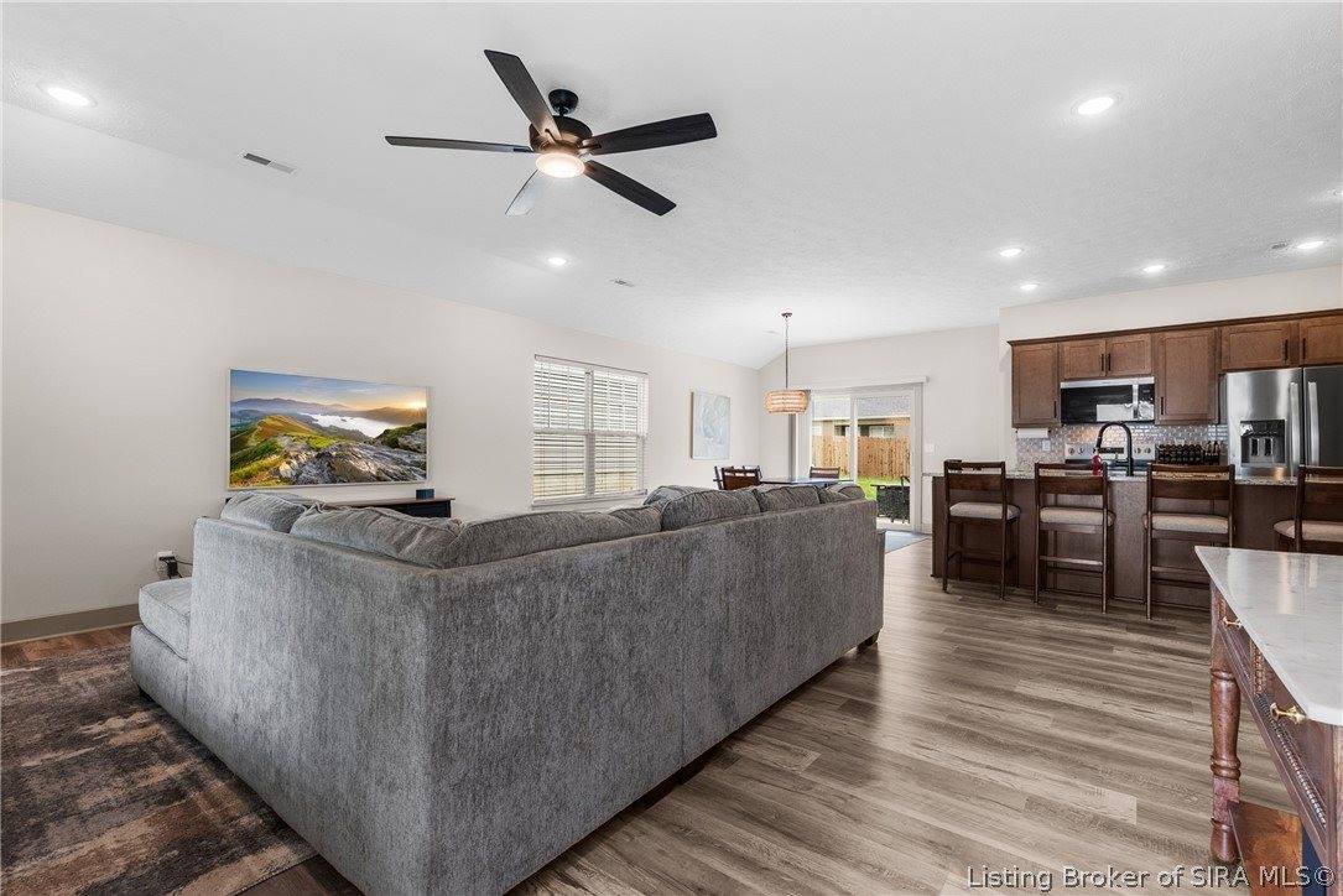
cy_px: 448
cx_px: 672
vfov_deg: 73.8
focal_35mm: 16
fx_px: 597
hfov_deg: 96.7
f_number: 11
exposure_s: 1/2.5
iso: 400
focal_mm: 16
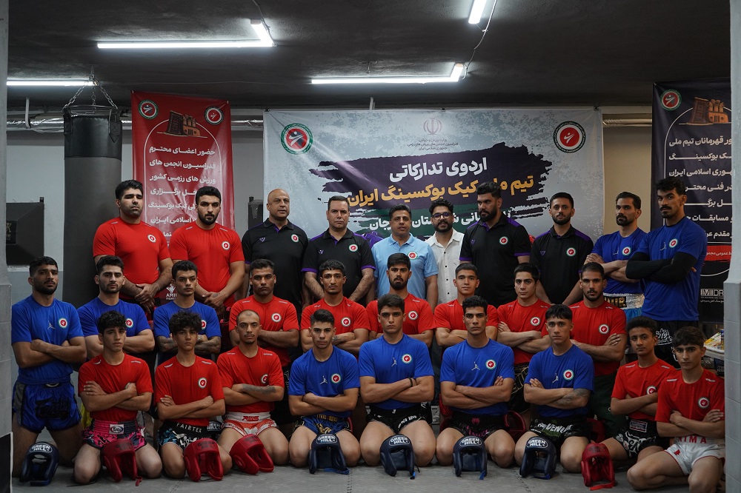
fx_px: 1029
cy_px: 246
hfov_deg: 39.6
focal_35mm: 50
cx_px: 370
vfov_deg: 27.0
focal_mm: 50
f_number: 4.5
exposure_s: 1/400
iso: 2000
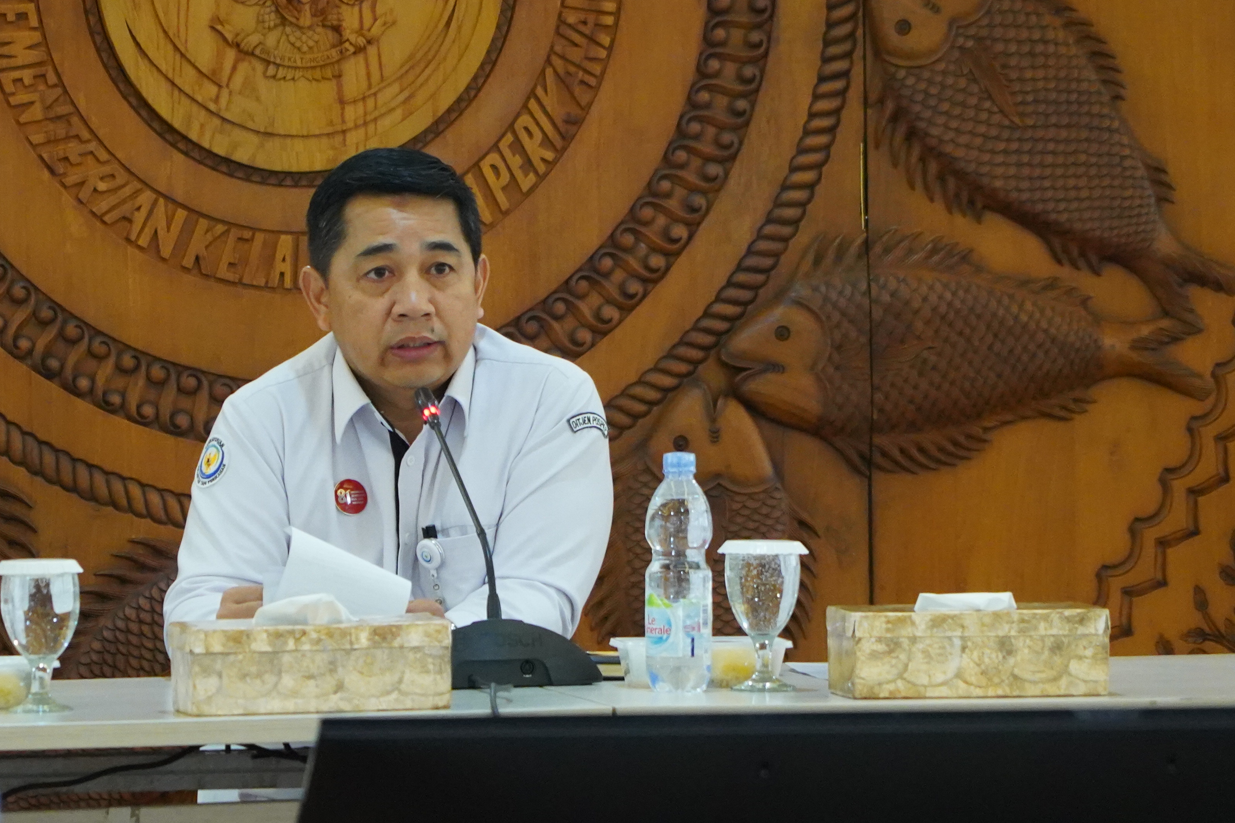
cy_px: 451
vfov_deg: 3.0
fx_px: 15471
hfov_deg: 4.6
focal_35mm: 451
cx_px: 479
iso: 8000
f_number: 6.3
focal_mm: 240
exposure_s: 1/125
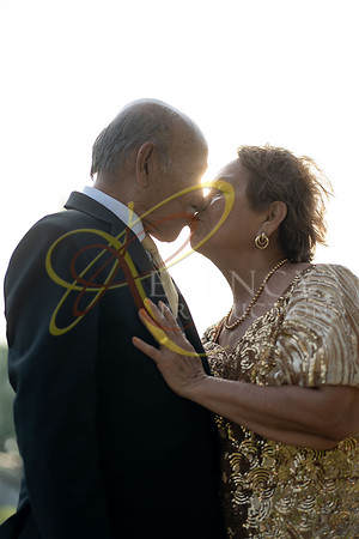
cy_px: 270
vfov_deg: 23.9
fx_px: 1271
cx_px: 180
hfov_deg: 16.1
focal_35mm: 85
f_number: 2.2
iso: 200
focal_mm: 85
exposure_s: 1/1250
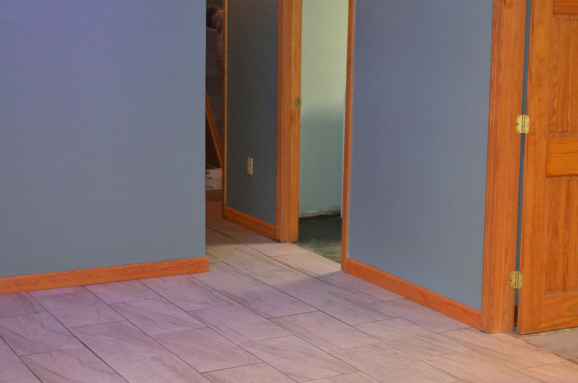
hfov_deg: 30.4
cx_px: 380
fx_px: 1057
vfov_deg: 20.5
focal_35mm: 66
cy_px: 135
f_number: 4.8
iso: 3200
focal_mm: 32
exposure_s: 1/60
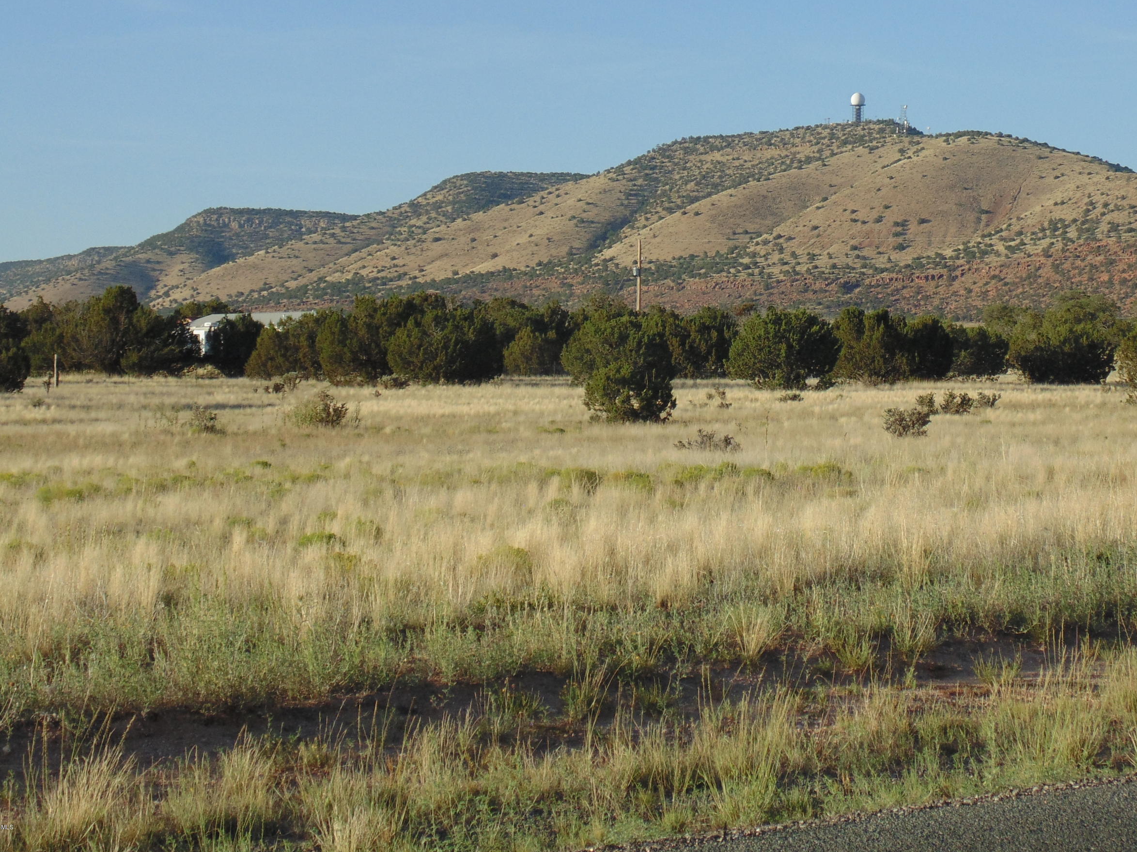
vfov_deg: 14.6
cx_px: 688
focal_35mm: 101
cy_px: 317
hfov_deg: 19.4
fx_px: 3317
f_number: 4.3
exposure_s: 1/500
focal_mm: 14.1
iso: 80
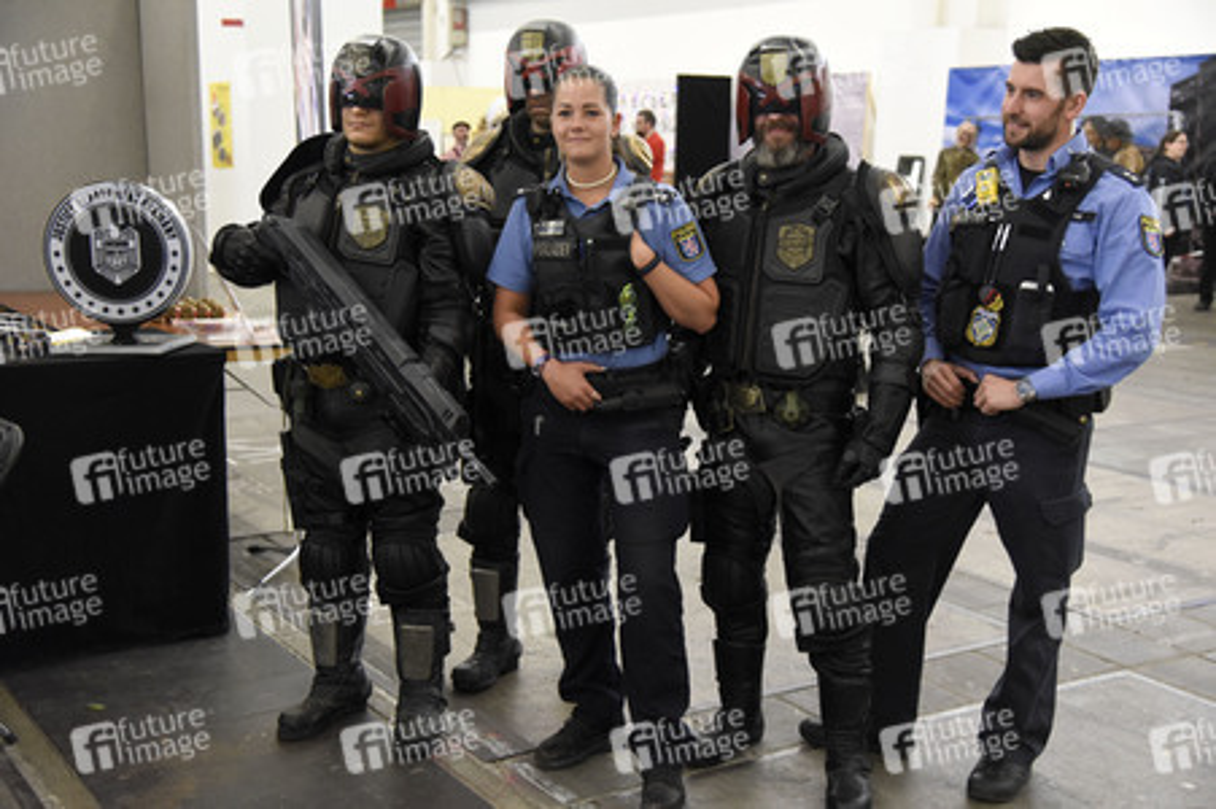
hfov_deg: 42.8
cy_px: 404
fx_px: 1553
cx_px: 608
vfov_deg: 29.2
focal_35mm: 46
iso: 5000
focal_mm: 46
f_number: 4.5
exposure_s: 1/80
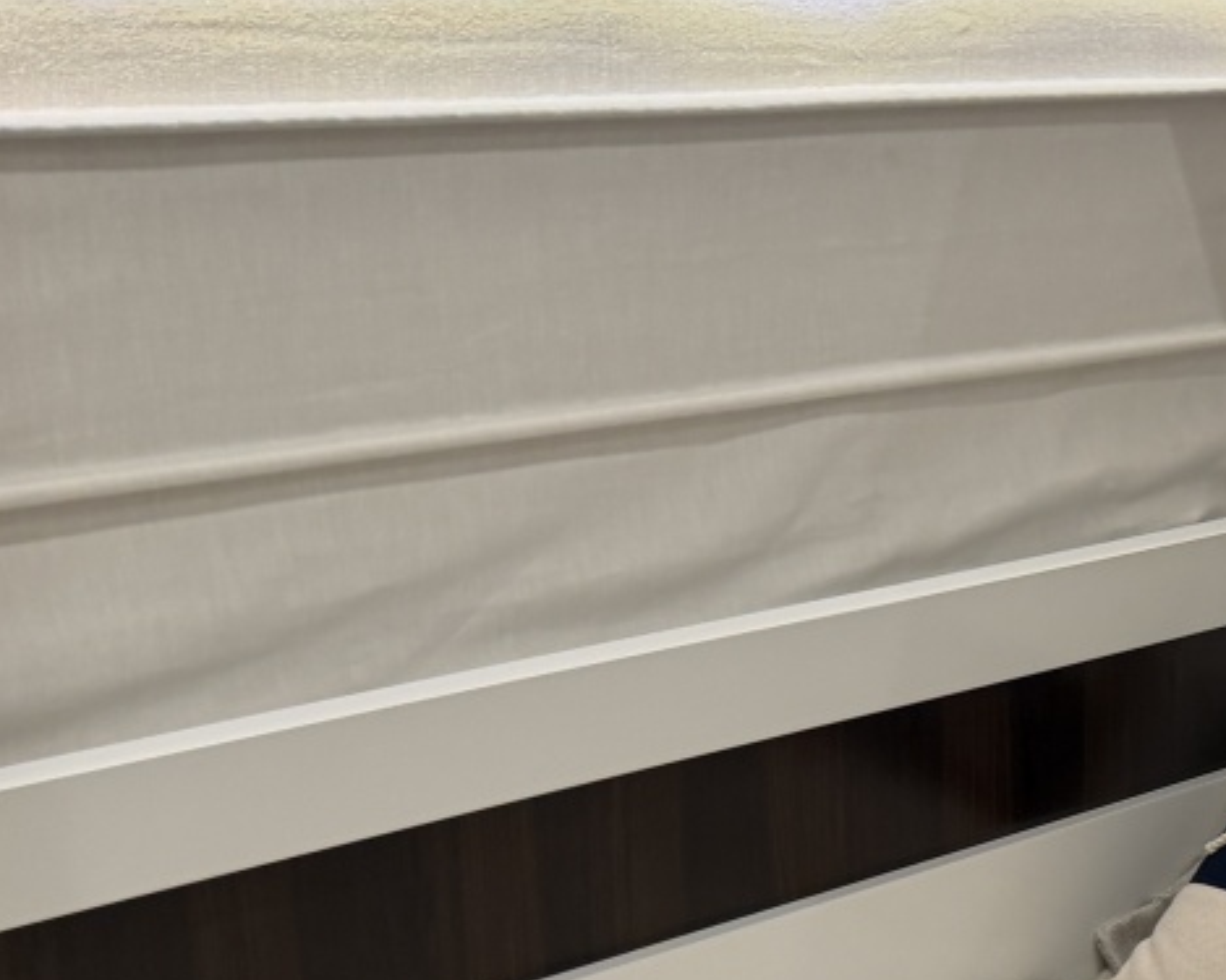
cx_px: 1621
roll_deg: -6.1
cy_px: 1247
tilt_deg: -27.4
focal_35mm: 80
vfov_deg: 18.0
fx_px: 2902
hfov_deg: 21.4
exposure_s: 1/100
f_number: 1.78
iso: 160
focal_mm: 6.76
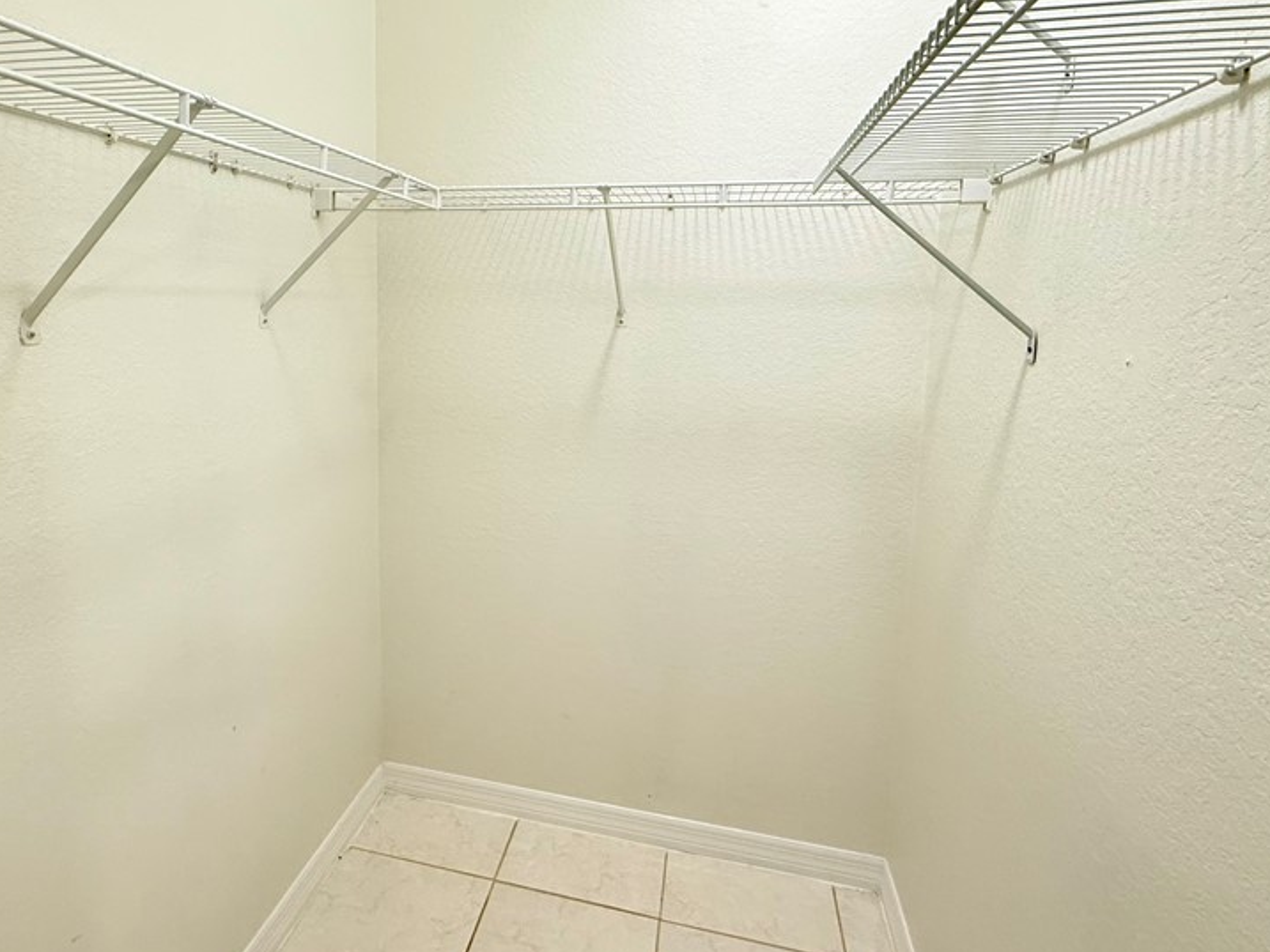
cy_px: 382
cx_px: 530
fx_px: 734
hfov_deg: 81.1
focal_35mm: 20
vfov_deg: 65.4
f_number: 2.2
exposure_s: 1/60
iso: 400
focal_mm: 2.22
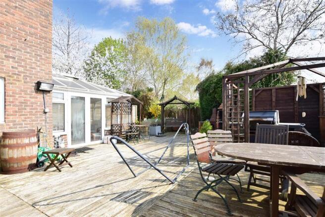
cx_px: 162
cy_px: 108
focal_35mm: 17
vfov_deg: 69.6
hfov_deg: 92.5
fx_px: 156
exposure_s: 1/800
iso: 640
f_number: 10
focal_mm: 11.5
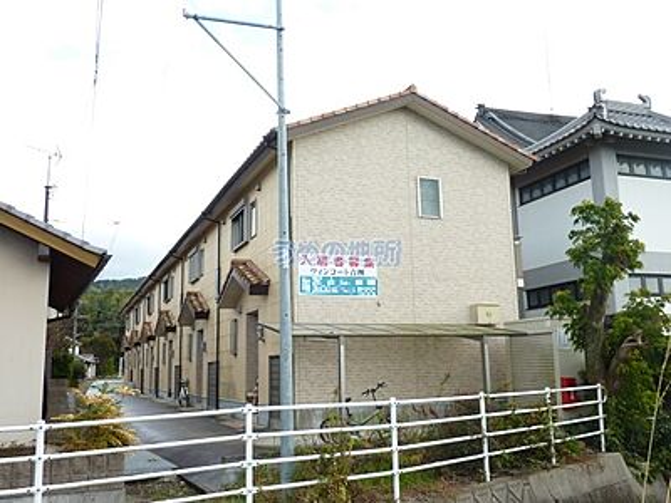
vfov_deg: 42.9
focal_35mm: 33
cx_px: 336
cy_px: 252
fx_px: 640
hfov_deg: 55.4
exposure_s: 1/125
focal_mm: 4.1
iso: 80
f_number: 4
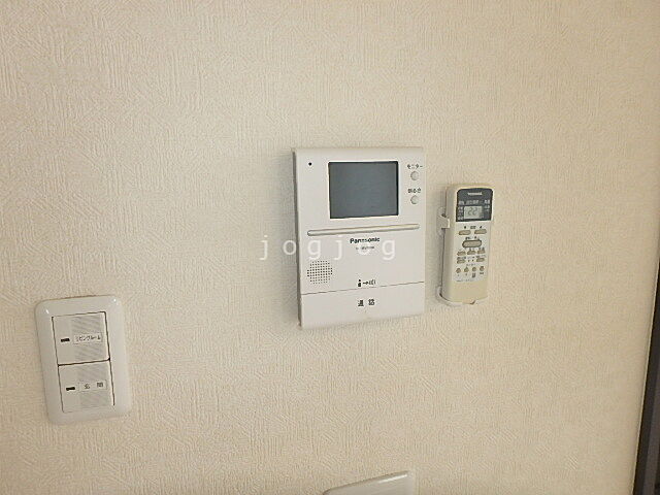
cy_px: 248
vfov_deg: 63.4
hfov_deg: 79.0
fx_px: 400
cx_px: 330
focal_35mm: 21
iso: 200
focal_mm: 3.7
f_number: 3.5
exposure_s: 1/60
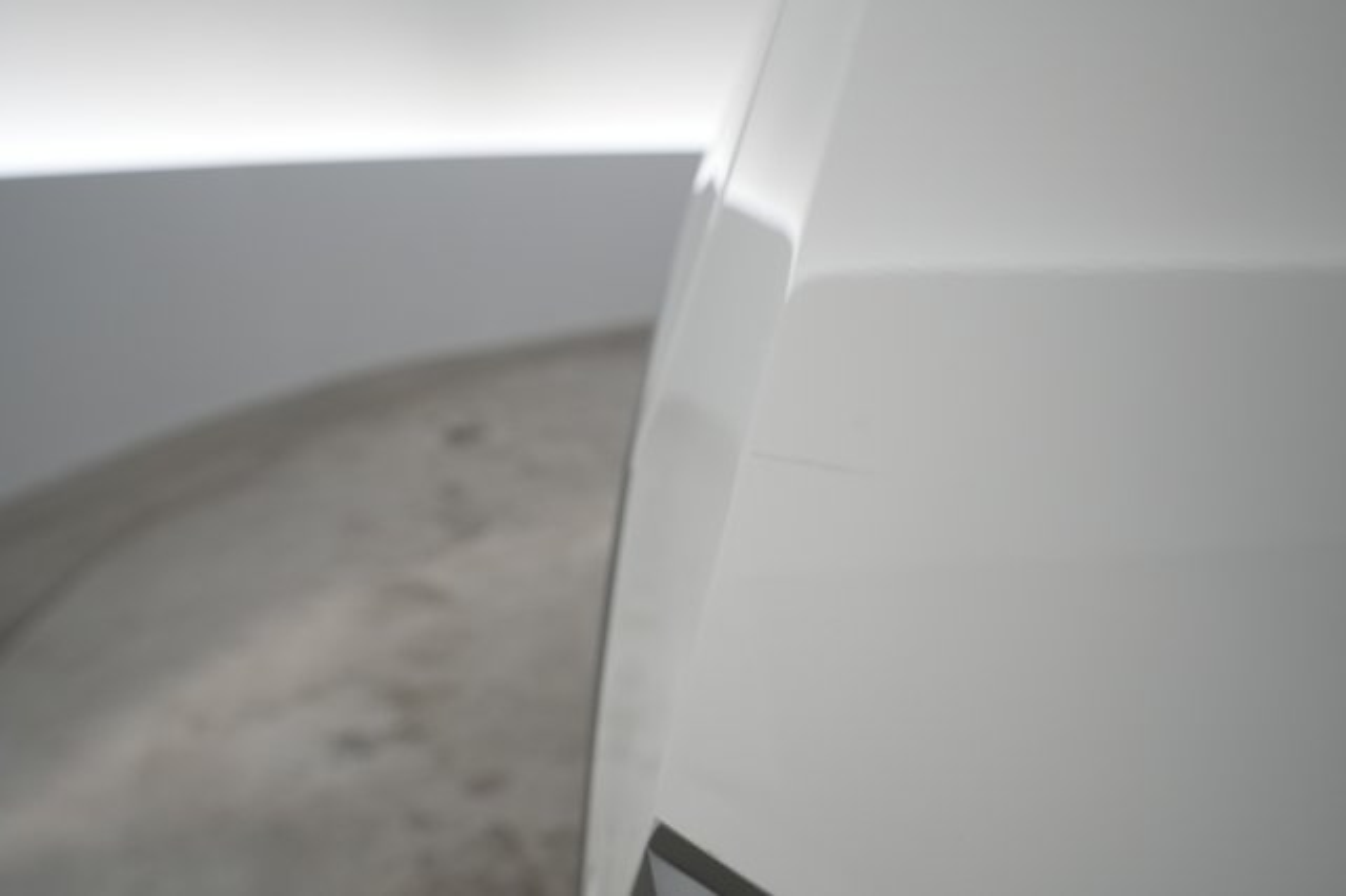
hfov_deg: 65.5
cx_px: 673
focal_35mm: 28
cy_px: 448
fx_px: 1046
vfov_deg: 46.4
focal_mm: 28
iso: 1250
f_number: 5.6
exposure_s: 1/80
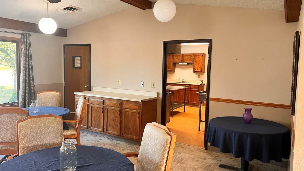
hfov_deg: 66.1
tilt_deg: -3.6
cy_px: 81
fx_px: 234
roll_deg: -1.4
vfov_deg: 40.2
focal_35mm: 29
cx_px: 150
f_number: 1.5
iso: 100
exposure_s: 1/60
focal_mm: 5.7
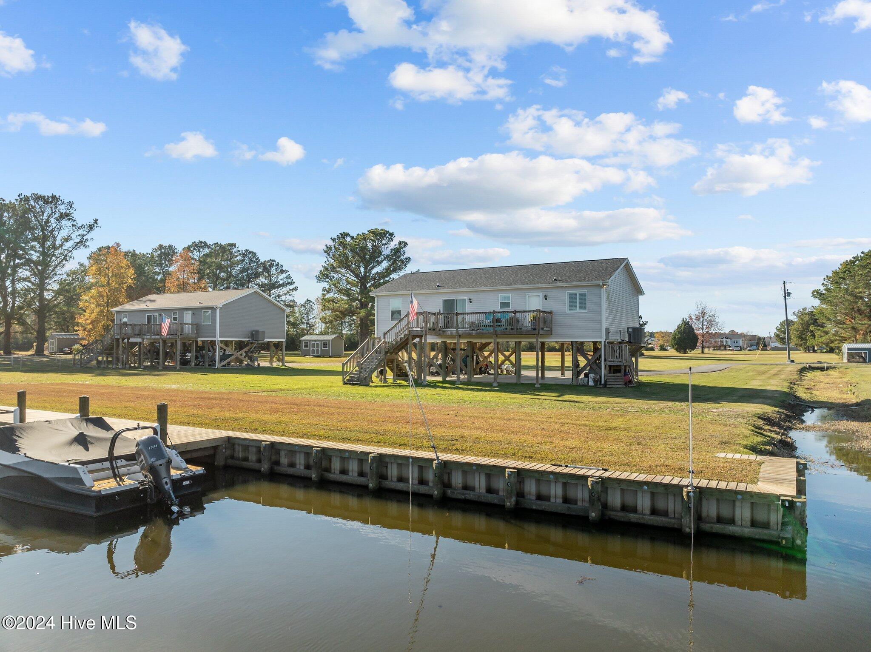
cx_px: 436
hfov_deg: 71.6
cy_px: 326
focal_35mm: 24
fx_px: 603
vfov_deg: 56.8
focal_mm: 12.29
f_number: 2.8
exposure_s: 1/2500
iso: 220
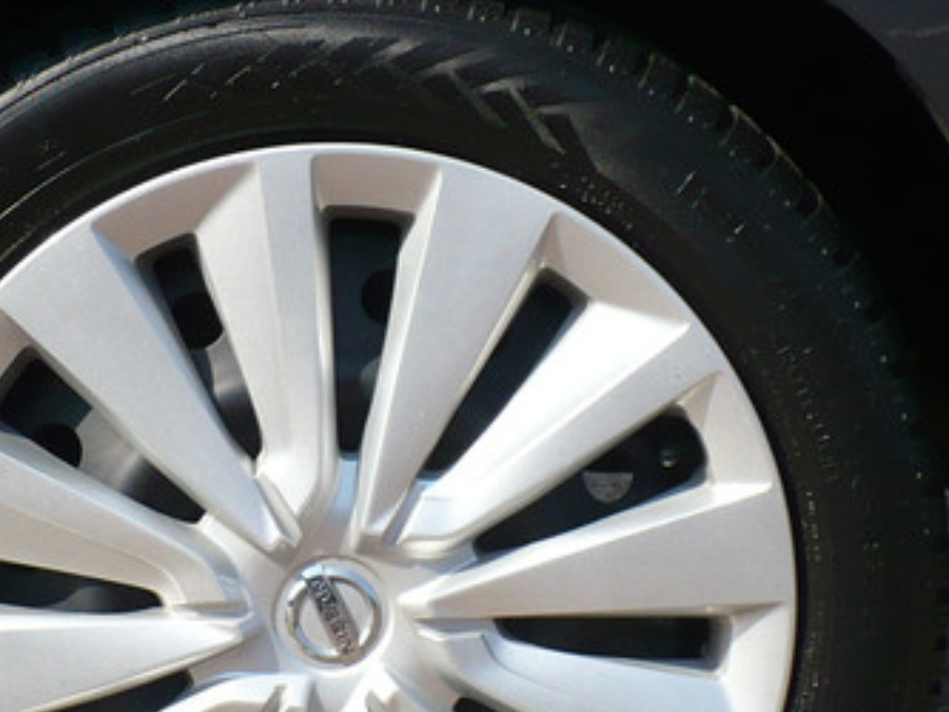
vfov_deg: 12.4
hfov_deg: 16.5
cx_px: 294
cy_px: 570
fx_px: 3264
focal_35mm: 119
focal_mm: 7
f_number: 2.9
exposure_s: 1/800
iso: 100
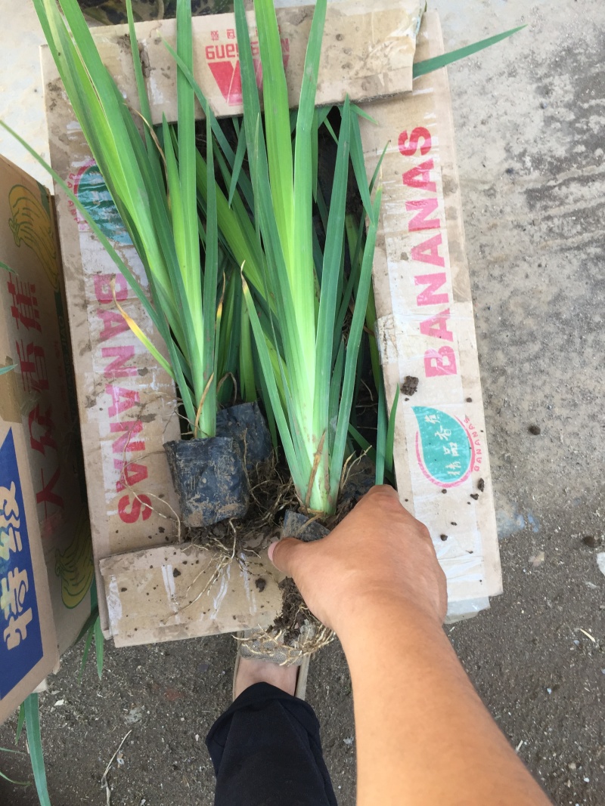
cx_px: 302
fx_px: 676
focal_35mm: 29
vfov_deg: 61.7
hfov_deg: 48.2
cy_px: 403
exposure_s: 1/100
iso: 50
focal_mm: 4.15
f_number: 2.2
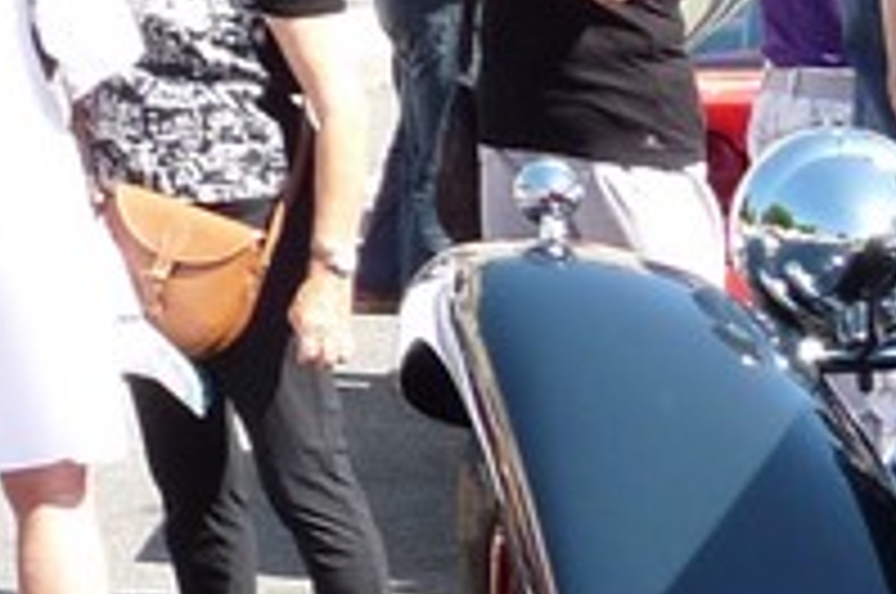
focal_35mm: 181
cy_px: 1210
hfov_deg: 9.6
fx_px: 4498
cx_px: 2382
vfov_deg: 7.3
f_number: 4
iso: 100
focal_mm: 4.8
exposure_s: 1/200
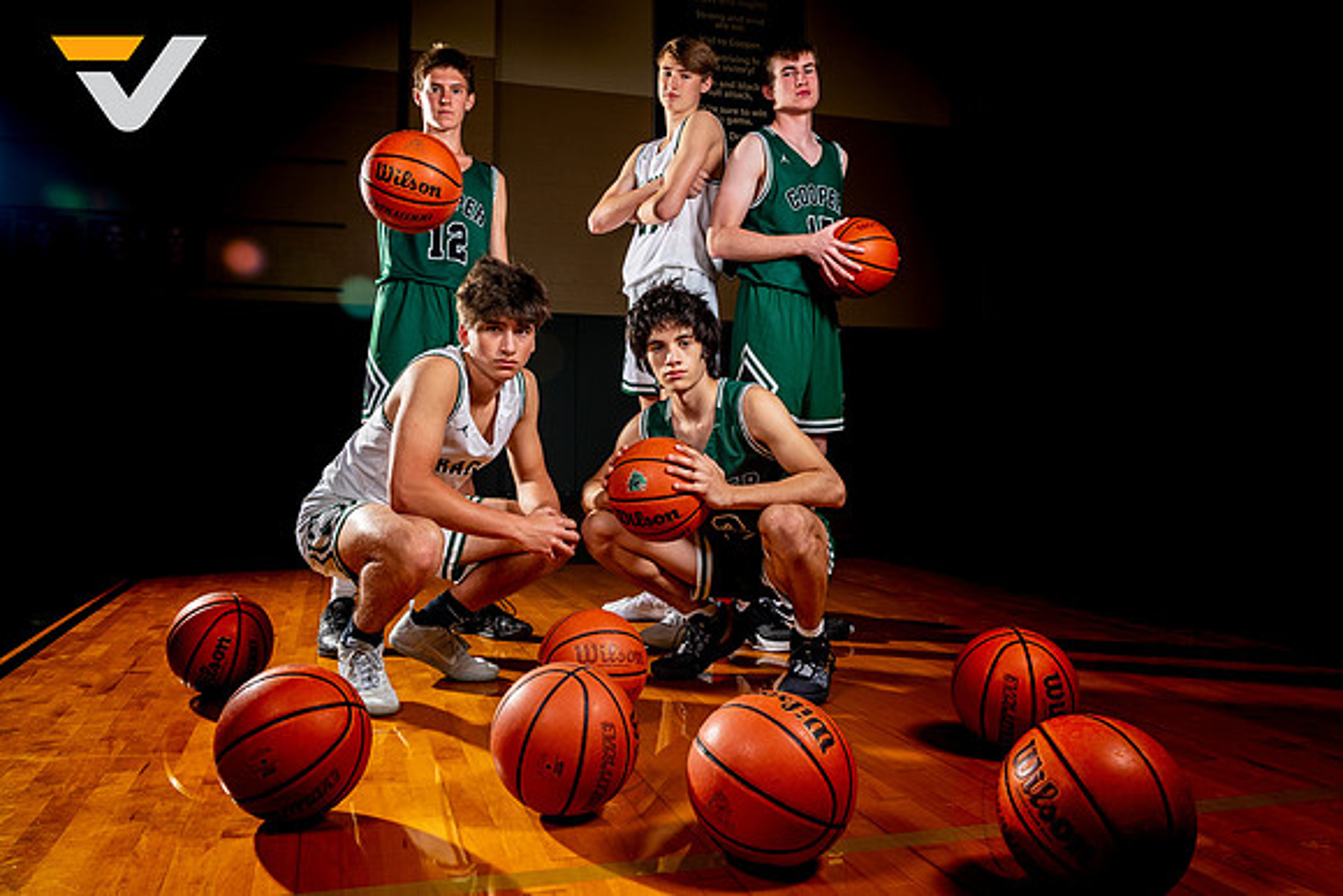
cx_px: 625
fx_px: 1017
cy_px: 388
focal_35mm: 27
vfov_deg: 47.4
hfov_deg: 66.8
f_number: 8
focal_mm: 24
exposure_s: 1/125
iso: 125
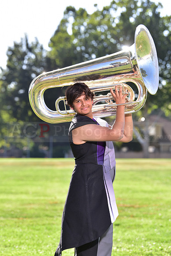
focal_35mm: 130
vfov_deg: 15.8
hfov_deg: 10.6
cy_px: 128
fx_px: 926
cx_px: 86
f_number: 4.5
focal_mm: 130
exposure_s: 1/250
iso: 100
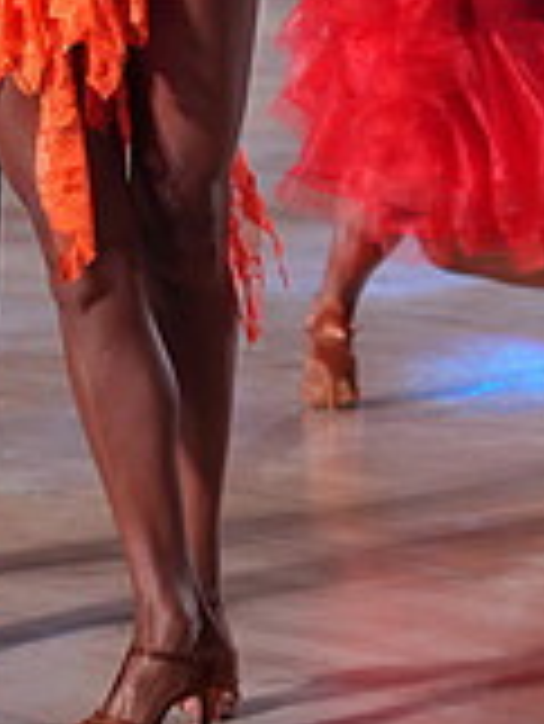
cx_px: -133
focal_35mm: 266
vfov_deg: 7.4
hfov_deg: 5.6
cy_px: -252
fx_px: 5566
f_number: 4
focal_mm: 77
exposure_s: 1/500
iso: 3200
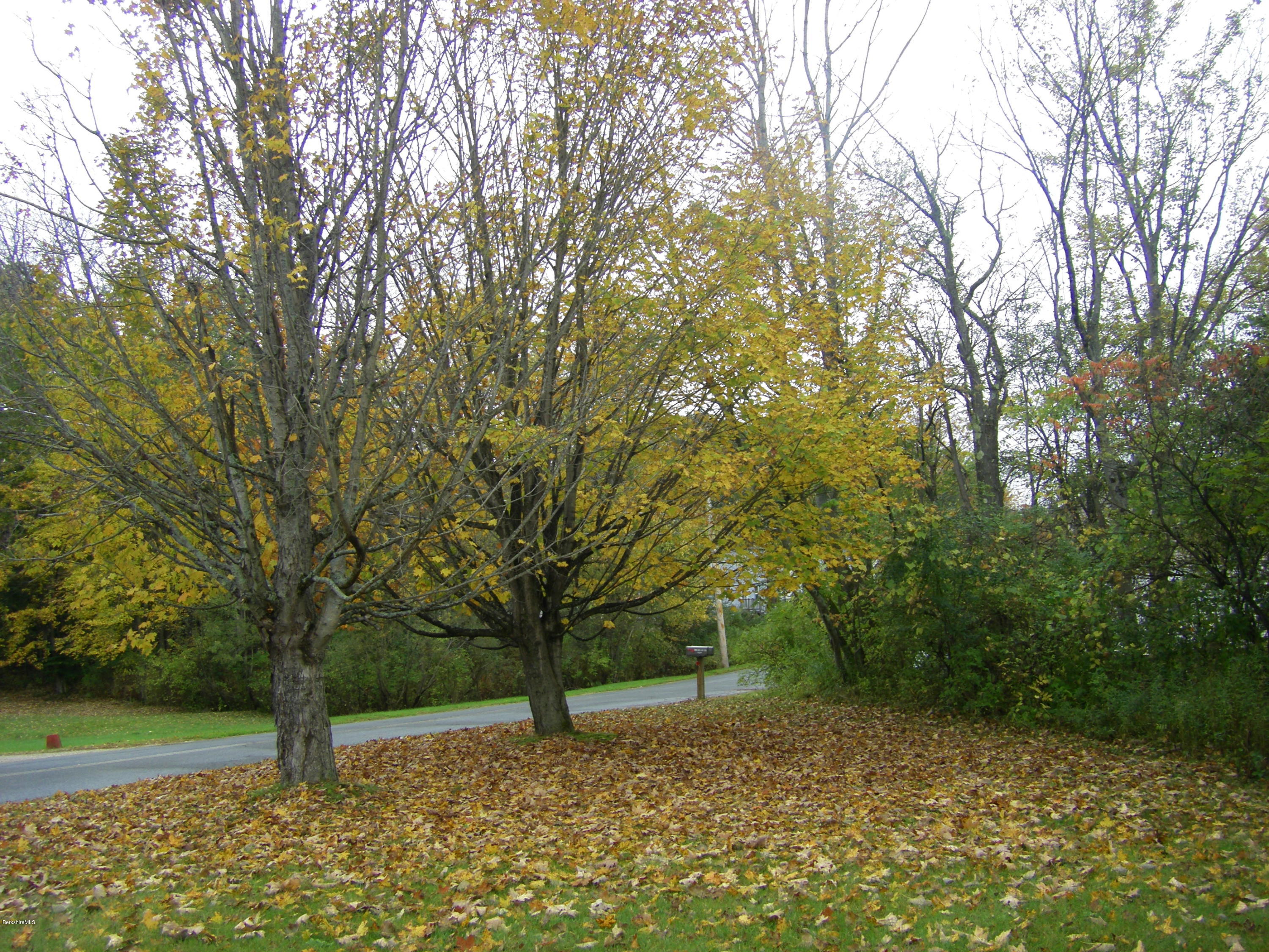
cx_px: 634
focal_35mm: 38
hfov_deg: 49.0
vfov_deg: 37.7
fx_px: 1393
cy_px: 476
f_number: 3.5
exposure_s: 1/80
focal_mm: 6.3
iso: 64
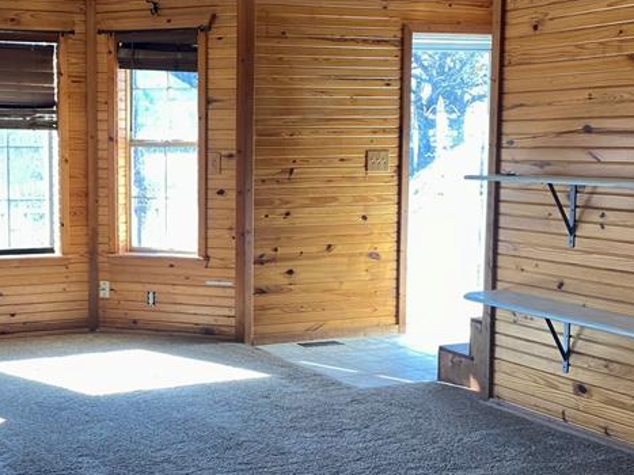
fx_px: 1044
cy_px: 247
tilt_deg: -5.7
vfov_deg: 25.6
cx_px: 151
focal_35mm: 57
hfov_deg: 33.1
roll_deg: -0.4
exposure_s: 1/120
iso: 40
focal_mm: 4.25
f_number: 1.8
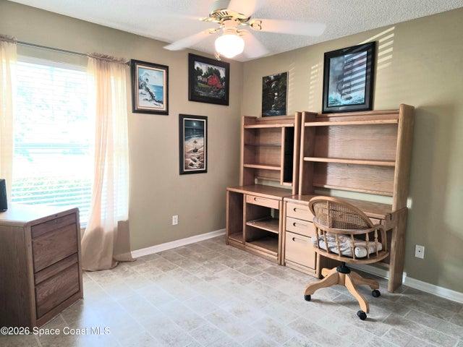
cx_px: 232
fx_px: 308
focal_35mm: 23
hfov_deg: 73.9
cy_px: 174
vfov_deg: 58.9
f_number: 1.7
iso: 160
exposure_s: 1/120
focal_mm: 6.3
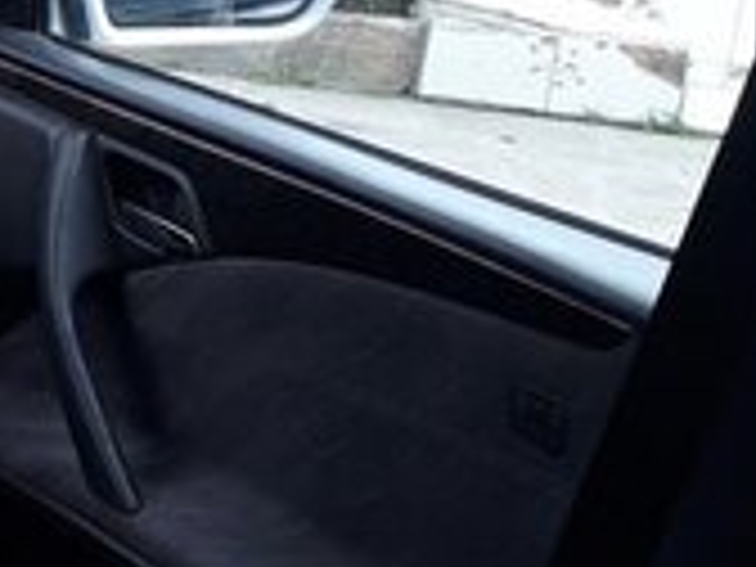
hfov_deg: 15.3
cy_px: 137
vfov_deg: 13.9
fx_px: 2315
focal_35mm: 106
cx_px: -716
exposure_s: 1/275
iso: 40
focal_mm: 3.6
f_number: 1.9
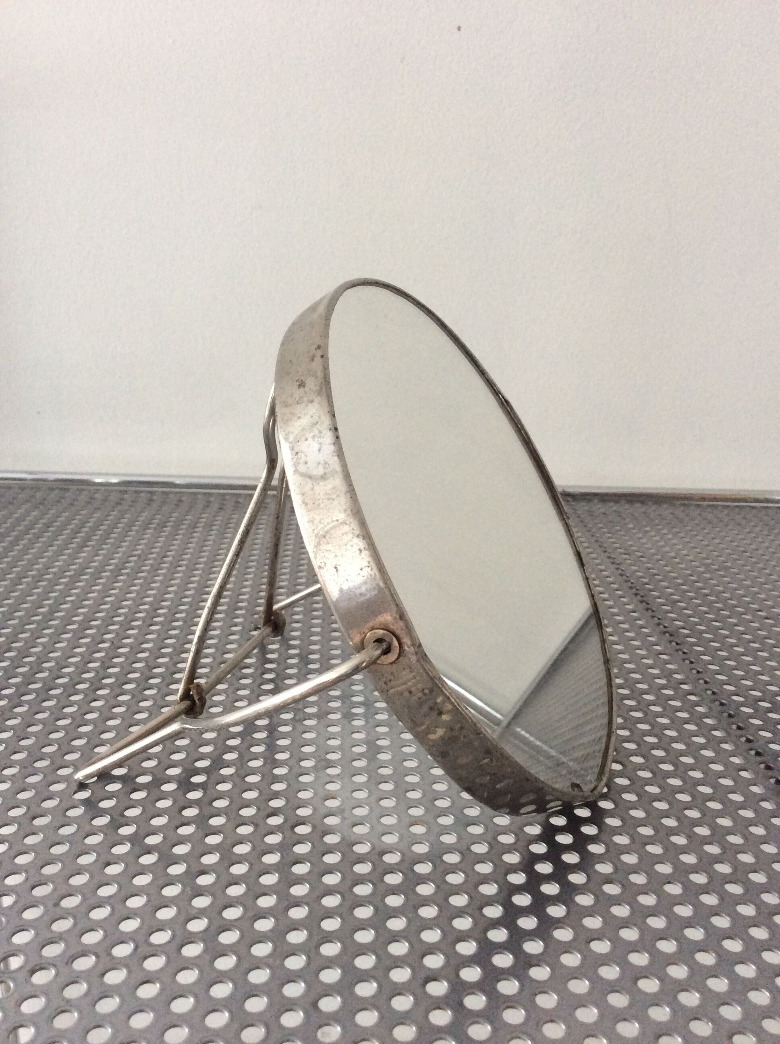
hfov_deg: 44.1
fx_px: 964
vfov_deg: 56.9
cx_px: 390
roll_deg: -0.9
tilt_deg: -19.5
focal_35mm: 32
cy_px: 522
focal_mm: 3.3
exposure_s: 1/25
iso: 125
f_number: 2.4
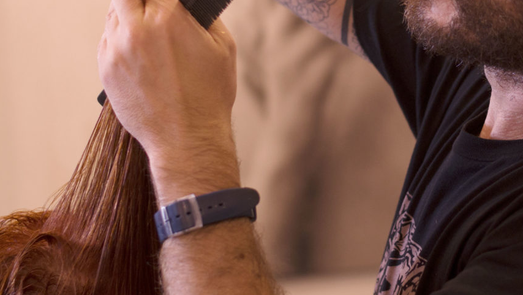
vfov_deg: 7.7
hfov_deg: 13.7
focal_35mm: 157
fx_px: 2178
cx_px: 380
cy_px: 86
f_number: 2.5
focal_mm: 50
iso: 250
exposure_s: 1/100
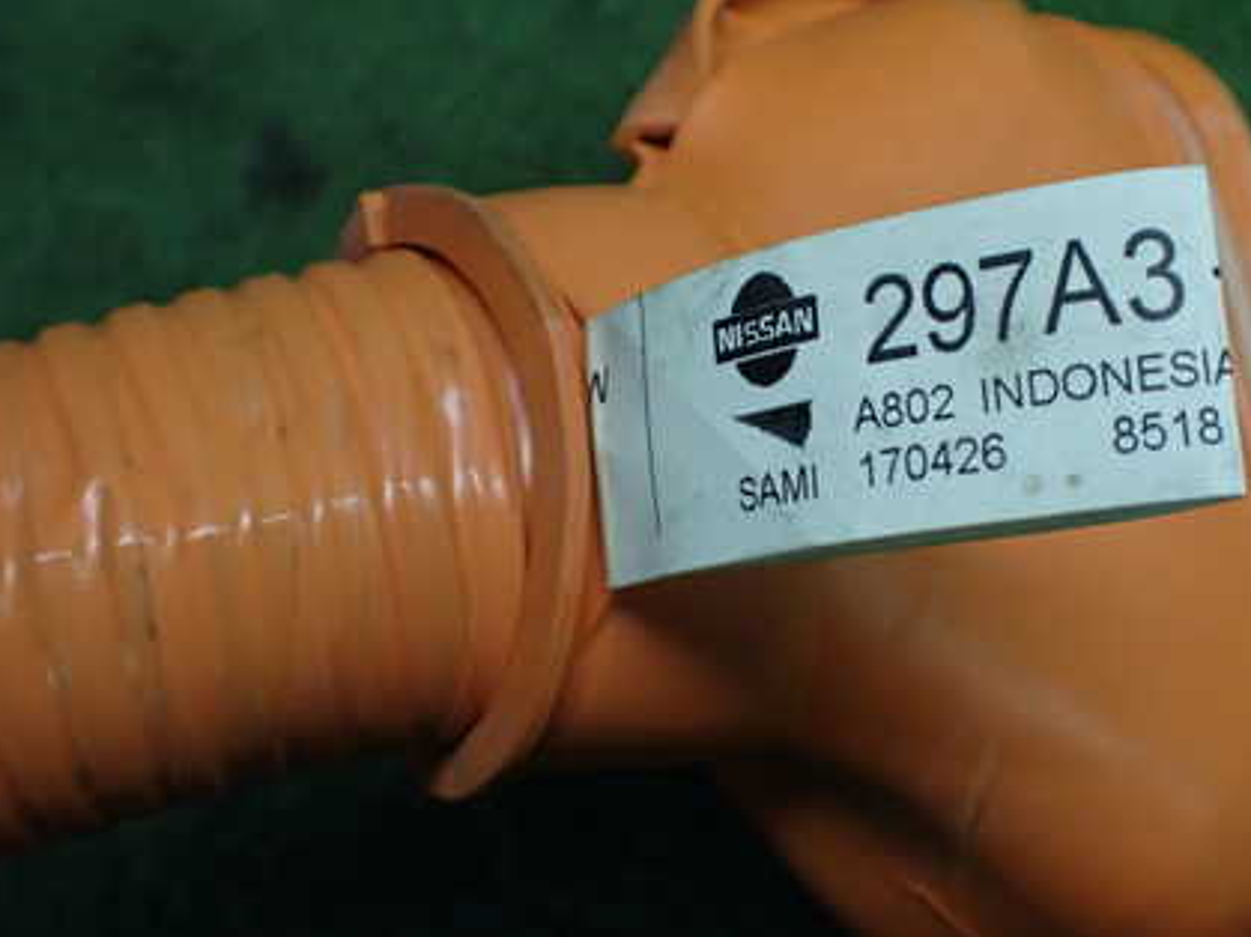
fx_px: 1554
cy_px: 430
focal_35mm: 43
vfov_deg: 33.6
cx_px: 872
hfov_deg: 43.0
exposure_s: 1/125
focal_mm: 5.4
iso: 320
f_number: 2.3
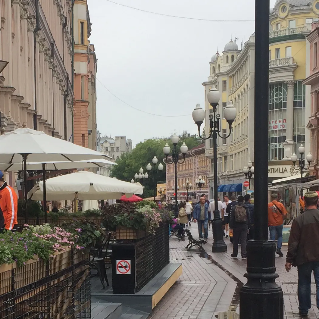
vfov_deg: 21.7
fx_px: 824
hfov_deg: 21.7
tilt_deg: -5.4
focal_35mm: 79
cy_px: 253
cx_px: 78
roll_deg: +0.4
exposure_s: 1/964
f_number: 2.2
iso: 32
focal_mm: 4.15
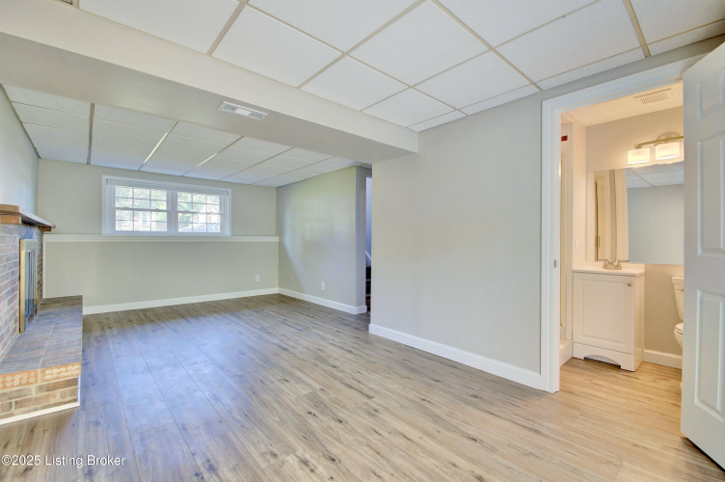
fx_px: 302
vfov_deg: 77.2
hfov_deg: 100.4
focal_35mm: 15
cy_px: 241
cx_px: 362
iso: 100
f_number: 8
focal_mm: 10
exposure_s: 1/5
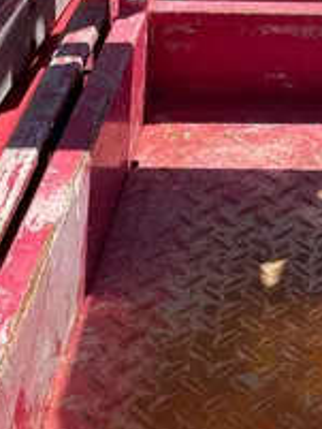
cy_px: -257
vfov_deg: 17.9
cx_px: 384
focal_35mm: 95
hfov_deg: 15.1
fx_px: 1177
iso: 32
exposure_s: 1/1319
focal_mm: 4.2
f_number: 1.6
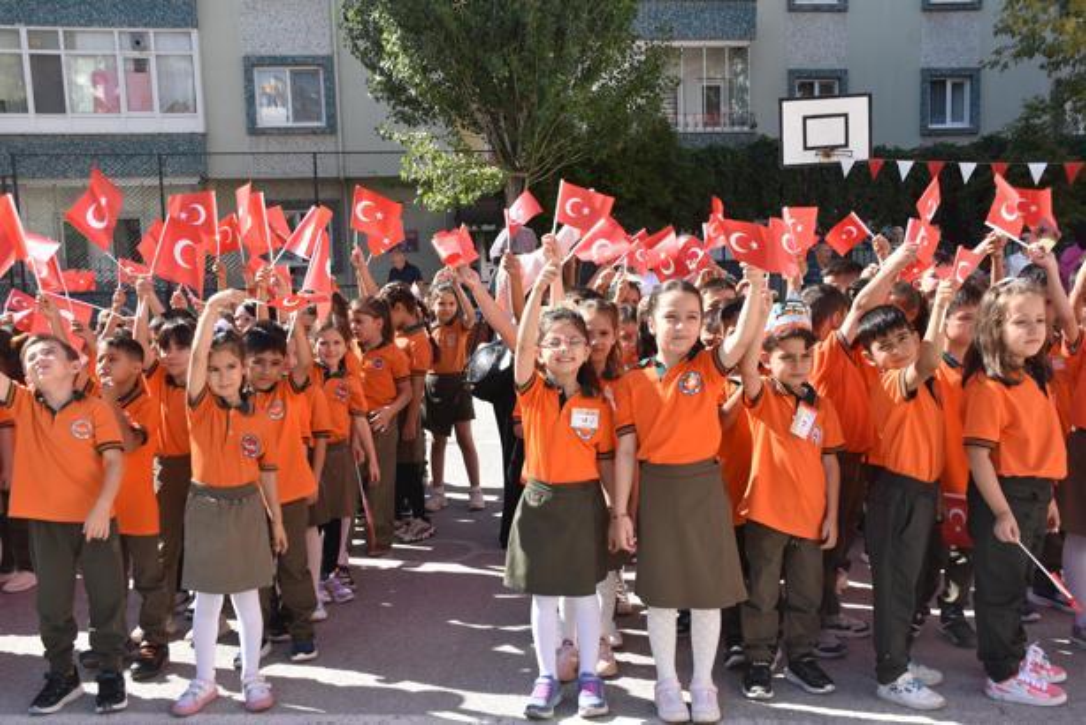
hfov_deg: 53.1
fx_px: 1086
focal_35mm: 36
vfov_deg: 36.9
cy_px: 362
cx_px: 543
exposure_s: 1/500
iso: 360
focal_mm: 24
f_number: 8
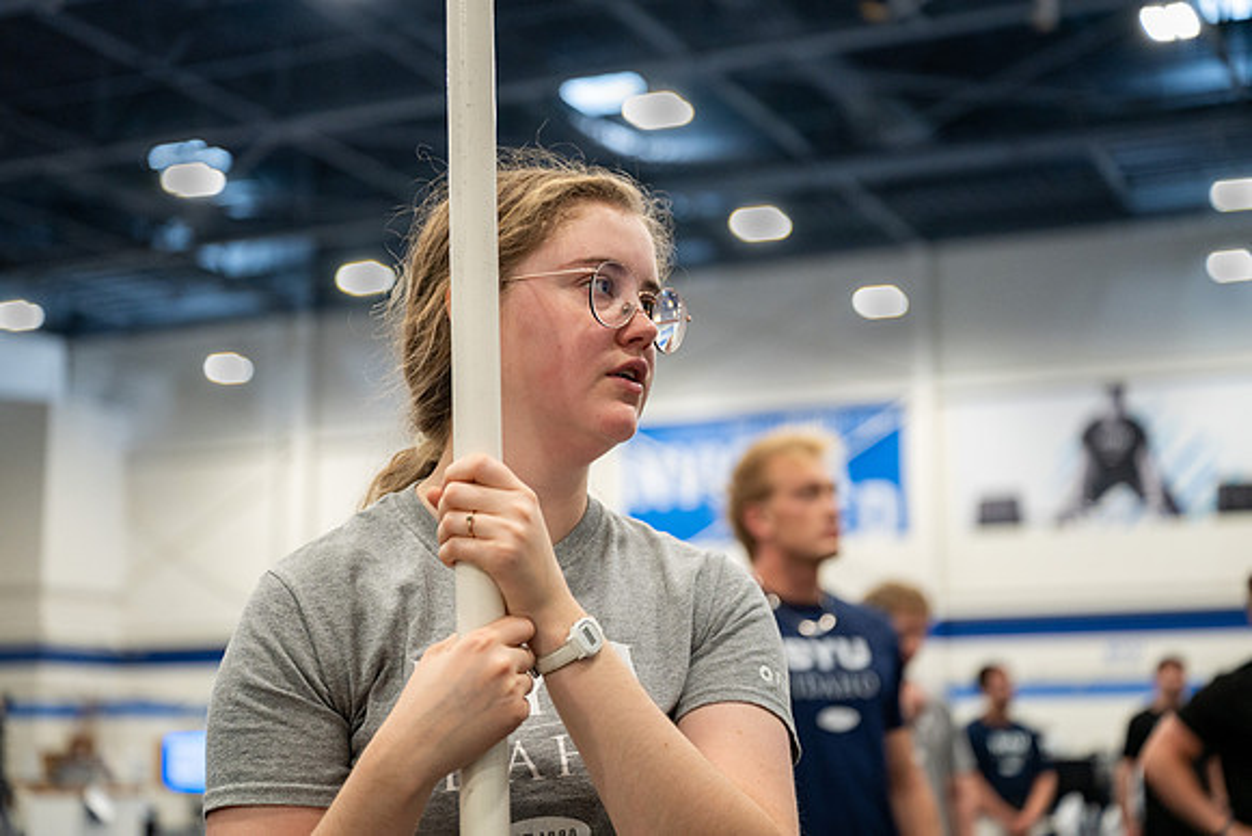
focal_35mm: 56
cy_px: 418
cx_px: 626
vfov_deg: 24.2
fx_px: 1948
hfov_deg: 35.6
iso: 1000
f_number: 2.8
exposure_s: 1/125
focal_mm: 56
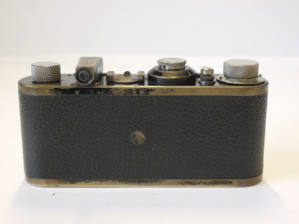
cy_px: 112
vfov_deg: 24.4
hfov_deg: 32.2
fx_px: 518
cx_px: 150
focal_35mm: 60
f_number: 8
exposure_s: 1/25
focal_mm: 30
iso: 400
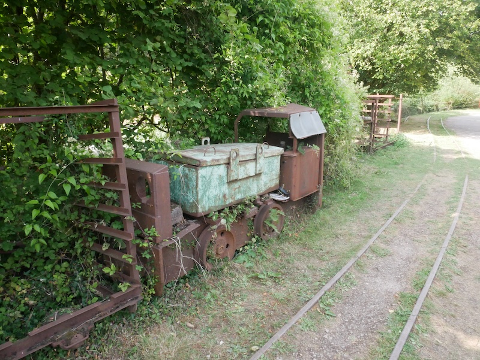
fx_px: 333
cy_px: 180
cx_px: 240
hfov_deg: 71.6
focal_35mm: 24
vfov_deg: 56.9
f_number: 18
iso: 2000
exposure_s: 1/60
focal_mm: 12
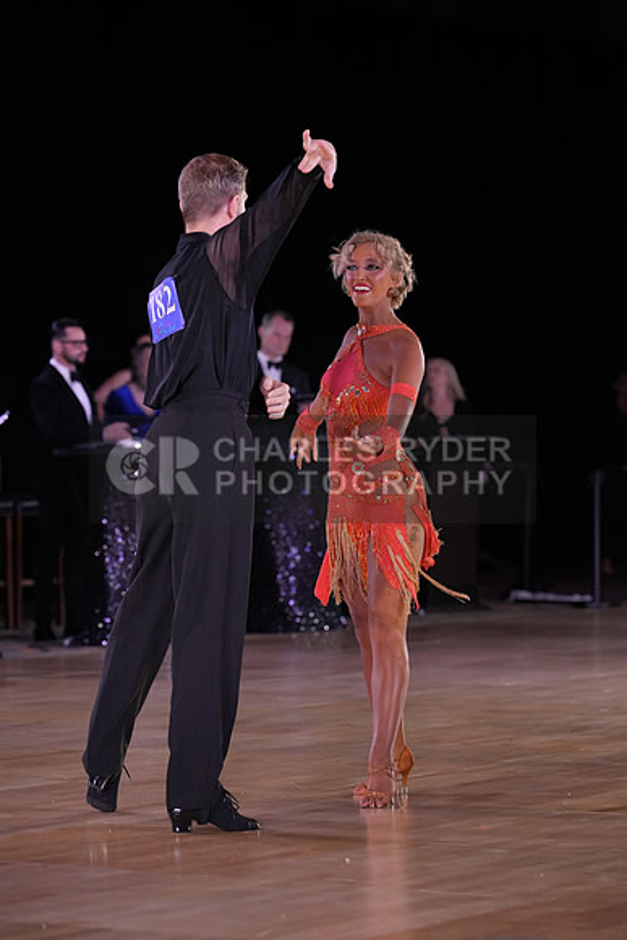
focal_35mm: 150
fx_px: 3916
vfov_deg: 13.7
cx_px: 314
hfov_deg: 9.2
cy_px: 470
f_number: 4
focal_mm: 150
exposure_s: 1/500
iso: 2500
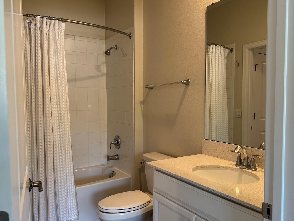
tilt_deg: -3.9
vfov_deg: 48.2
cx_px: 148
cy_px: 117
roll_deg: -0.3
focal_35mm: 29
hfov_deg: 61.7
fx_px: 246
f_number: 1.78
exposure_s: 1/120
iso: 200
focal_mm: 6.76
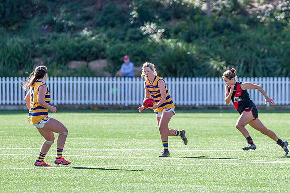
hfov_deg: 4.3
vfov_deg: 2.9
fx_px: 3854
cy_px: 86
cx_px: 159
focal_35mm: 478
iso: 800
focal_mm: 420
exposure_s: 1/1600
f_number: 7.1
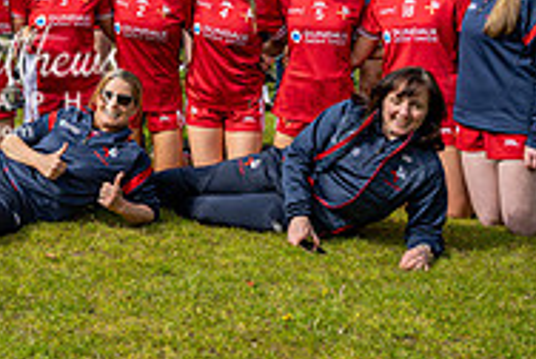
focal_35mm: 74
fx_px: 1103
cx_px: -71
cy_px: 13
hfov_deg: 25.1
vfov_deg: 18.1
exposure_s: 1/1000
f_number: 4
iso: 100
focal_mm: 24
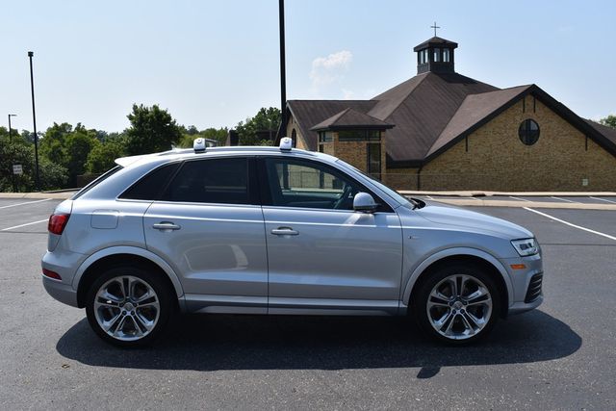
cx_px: 308
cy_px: 206
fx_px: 565
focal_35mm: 33
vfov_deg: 40.0
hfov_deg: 57.2
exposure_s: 1/320
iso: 100
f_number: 9
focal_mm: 22
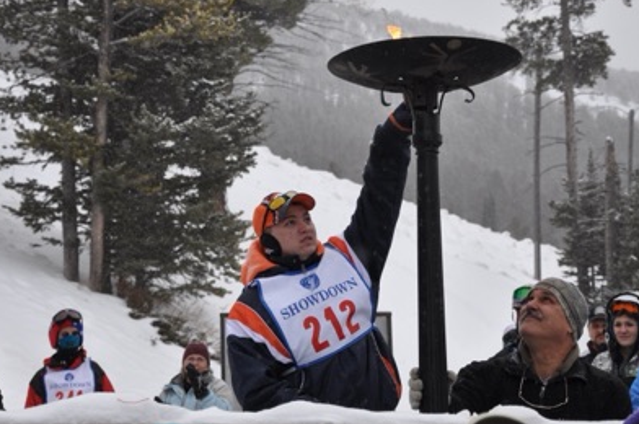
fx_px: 2020
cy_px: 174
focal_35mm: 114
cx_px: 344
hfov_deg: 18.0
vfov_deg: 12.0
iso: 200
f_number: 7.1
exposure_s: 1/200
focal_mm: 62
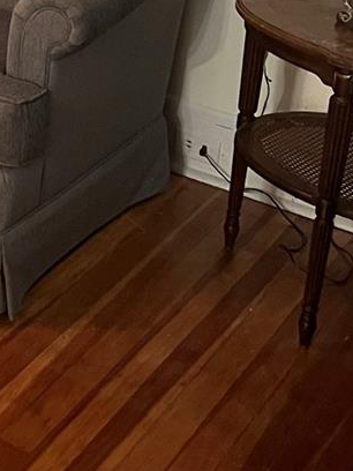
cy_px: -109
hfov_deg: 14.1
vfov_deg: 18.8
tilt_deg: -14.6
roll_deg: -2.6
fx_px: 1332
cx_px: -188
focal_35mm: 98
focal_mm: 5.7
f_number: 1.5
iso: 400
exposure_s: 1/40
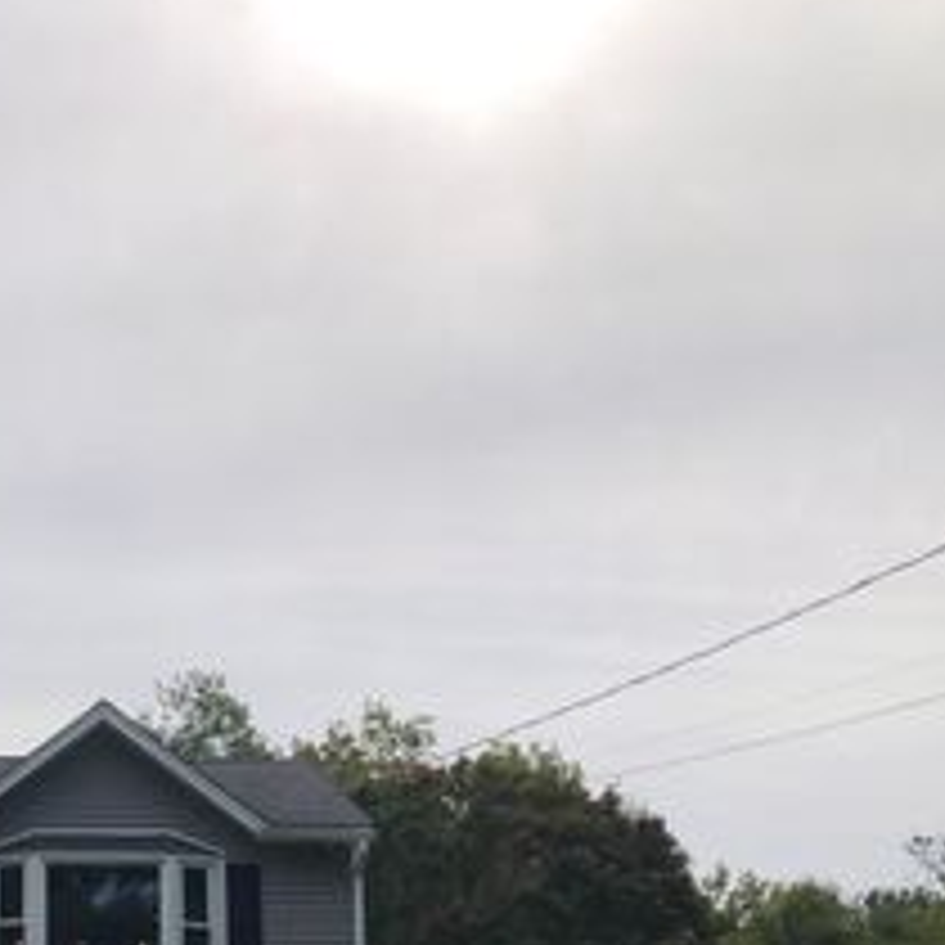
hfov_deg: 27.3
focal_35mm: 59
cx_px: -18
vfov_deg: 28.2
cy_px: 812
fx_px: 1822
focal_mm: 3.99
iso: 25
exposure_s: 1/4367
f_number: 1.8
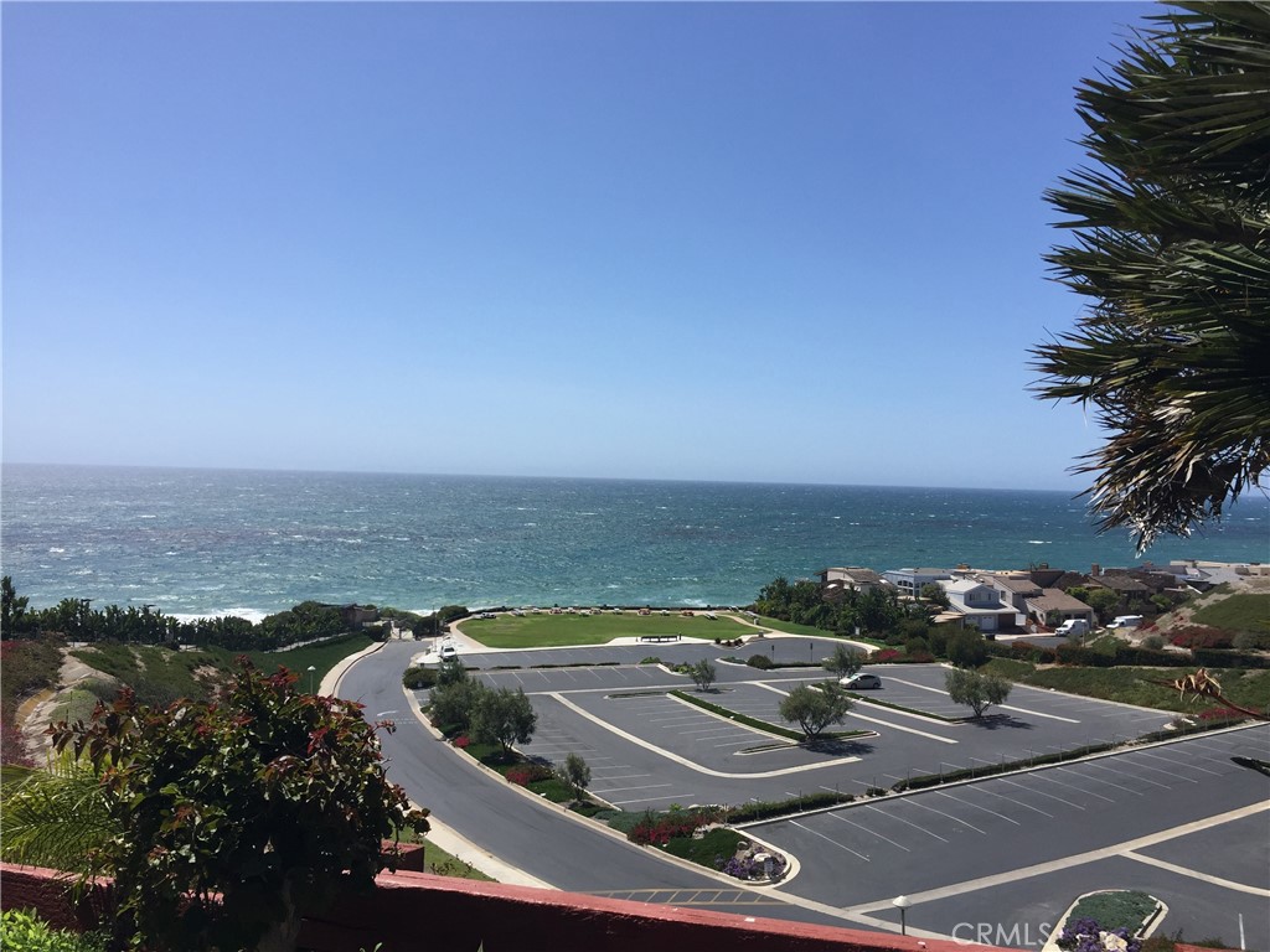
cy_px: 476
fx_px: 1064
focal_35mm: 29
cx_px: 635
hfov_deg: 61.7
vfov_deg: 48.2
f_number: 2.2
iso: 32
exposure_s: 1/3049
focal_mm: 4.15
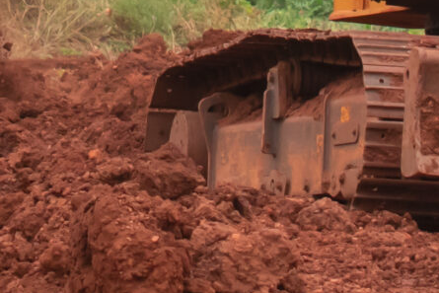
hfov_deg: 5.0
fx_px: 5050
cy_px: -338
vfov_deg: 3.3
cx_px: -110
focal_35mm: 414
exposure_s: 1/400
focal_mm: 48
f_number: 5.3
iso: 640
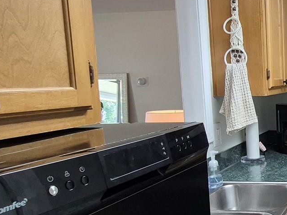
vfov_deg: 34.3
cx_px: 350
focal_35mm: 42
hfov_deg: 34.9
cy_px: 117
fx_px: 348
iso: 100
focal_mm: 1.74
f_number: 2.2
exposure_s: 1/60
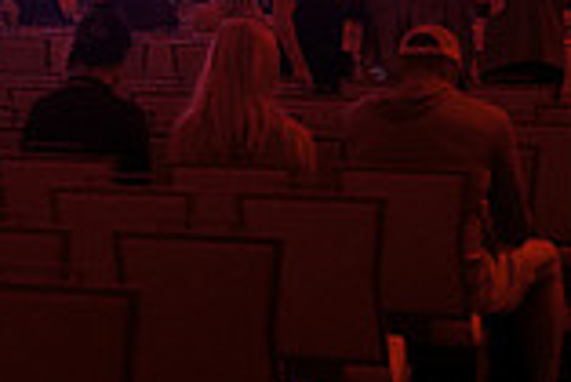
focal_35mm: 185
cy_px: -173
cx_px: -389
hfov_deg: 10.6
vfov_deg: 7.3
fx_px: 2937
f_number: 3.5
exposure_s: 1/160
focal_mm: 50
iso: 1600
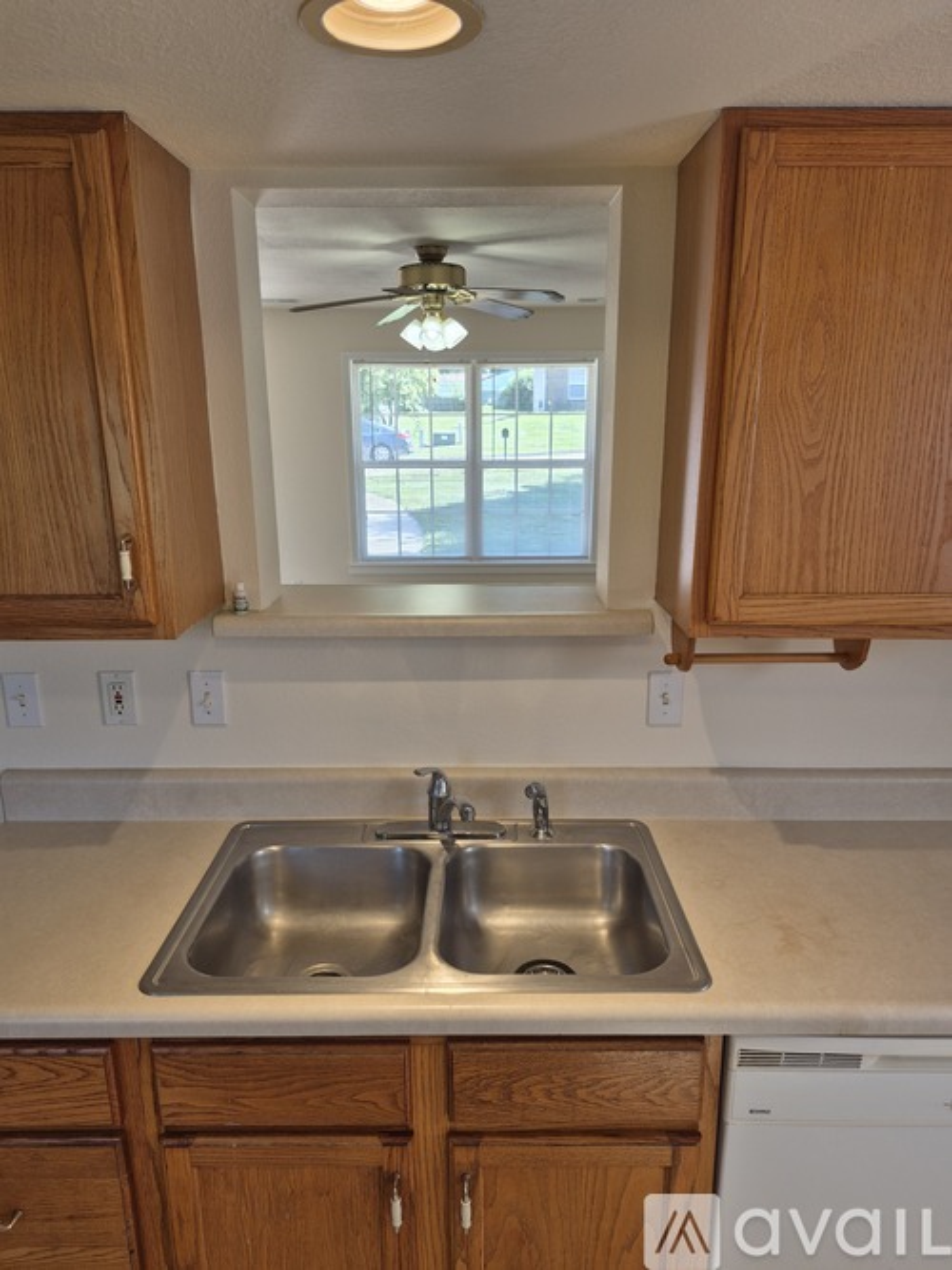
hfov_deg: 58.9
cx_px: 476
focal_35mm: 23
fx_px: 844
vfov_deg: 73.9
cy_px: 635
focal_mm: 5.4
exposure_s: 1/120
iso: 32
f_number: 1.8
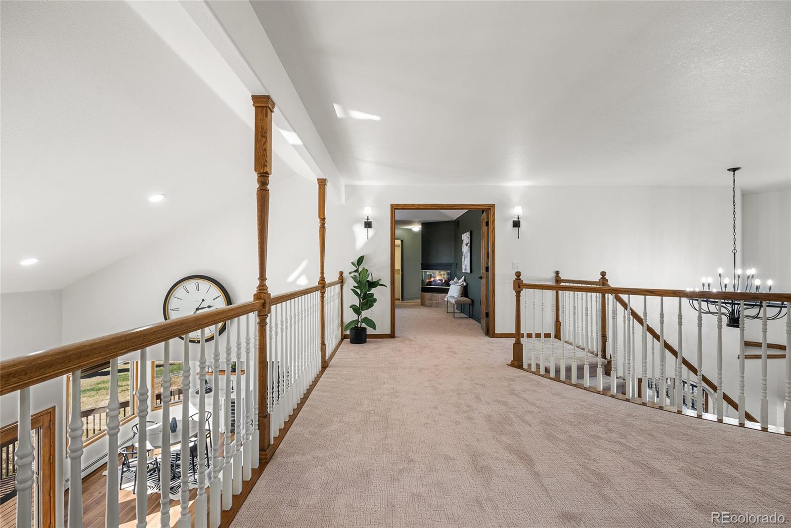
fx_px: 352
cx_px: 396
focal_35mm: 16
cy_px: 264
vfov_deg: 73.8
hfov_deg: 96.7
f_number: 8
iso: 200
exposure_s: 1/125
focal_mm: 16
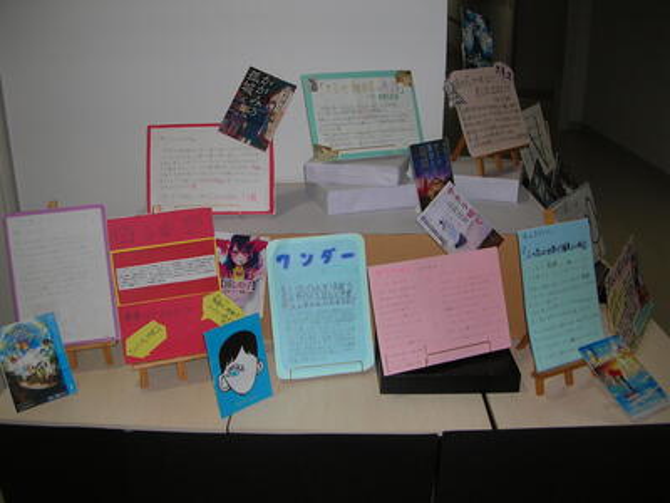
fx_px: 677
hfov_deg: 52.6
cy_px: 252
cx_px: 335
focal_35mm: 35
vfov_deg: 40.7
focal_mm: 5.8
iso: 50
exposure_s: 1/60.1
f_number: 2.8
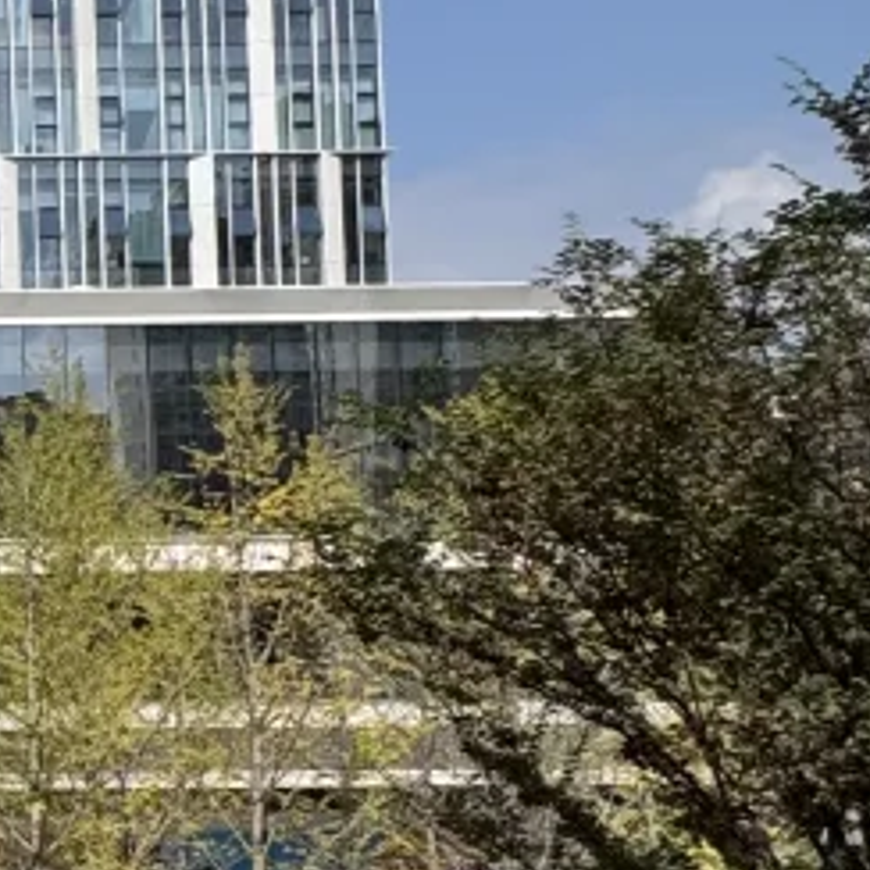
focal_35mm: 73
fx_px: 2076
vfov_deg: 23.5
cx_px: -938
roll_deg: +1.0
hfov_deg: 16.7
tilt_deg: +2.1
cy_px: 592
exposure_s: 1/2674
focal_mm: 2.22
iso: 50
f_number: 2.2
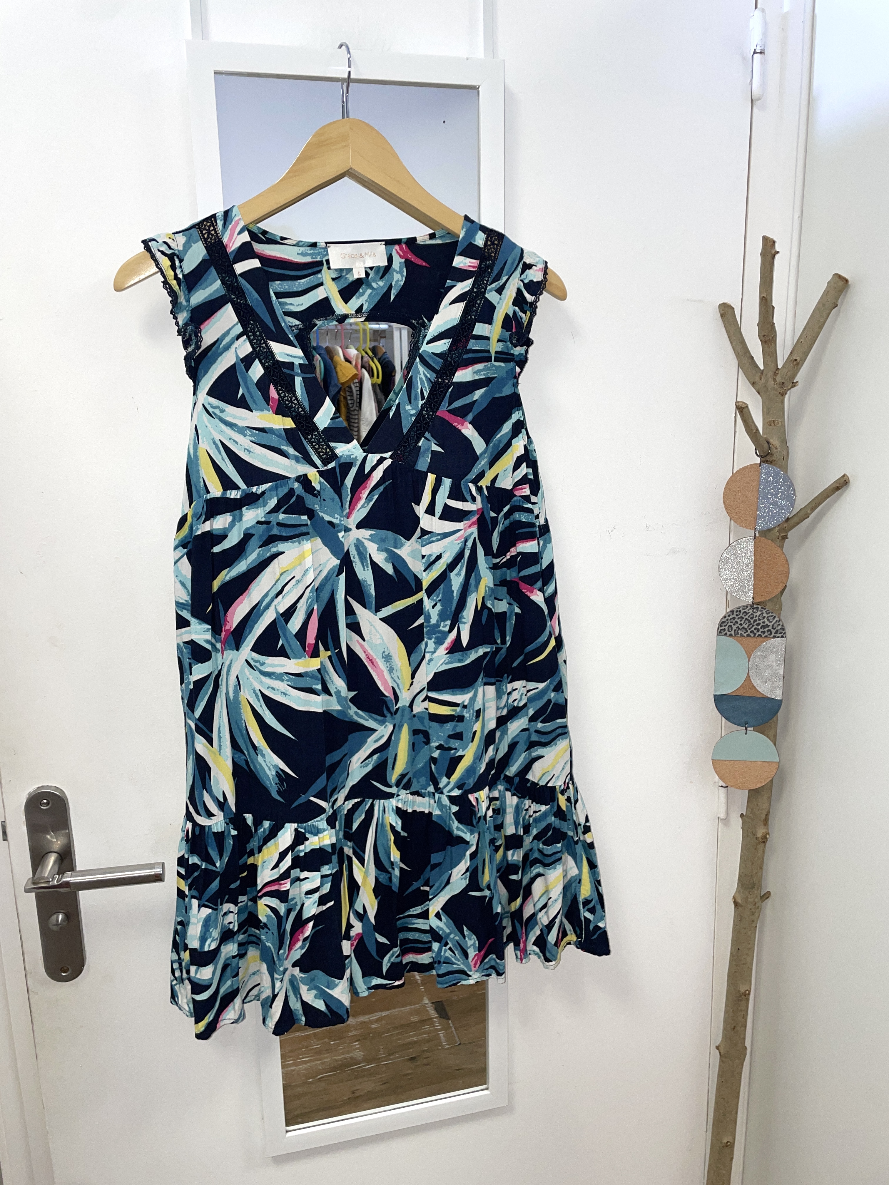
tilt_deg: -11.5
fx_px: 890
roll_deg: +2.3
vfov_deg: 67.3
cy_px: 592
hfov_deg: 53.1
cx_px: 444
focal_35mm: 26
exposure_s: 1/100
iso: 50
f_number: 1.6
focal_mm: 4.2
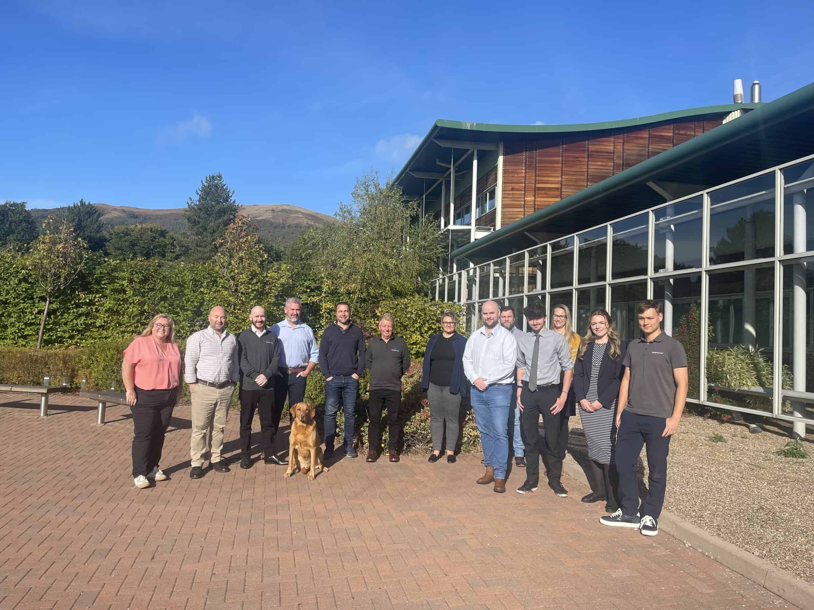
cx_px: 407
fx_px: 588
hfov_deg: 69.4
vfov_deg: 54.9
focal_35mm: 25
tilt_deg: +1.6
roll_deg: -2.1
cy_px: 305
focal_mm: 5.1
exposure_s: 1/2924
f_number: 1.6
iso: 32
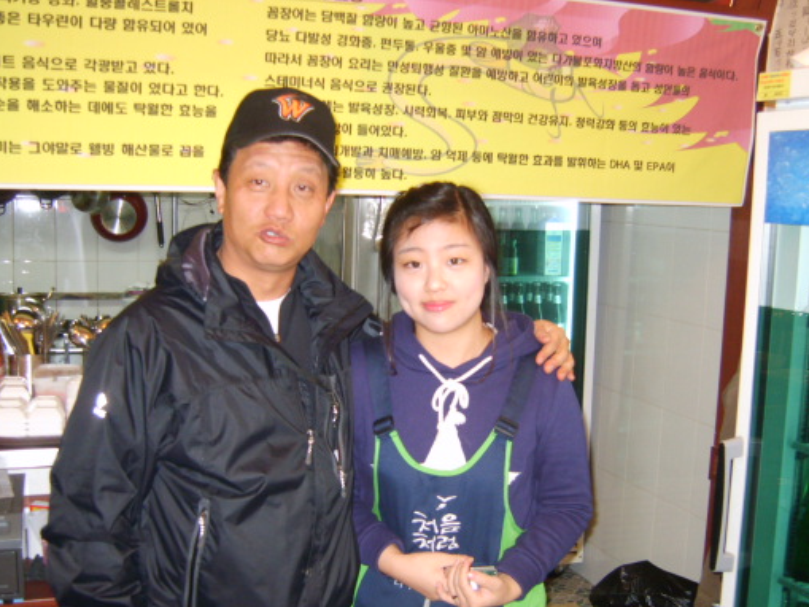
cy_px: 369
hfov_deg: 42.9
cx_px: 421
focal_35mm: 44
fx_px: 1029
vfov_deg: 32.8
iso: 133
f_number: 2.8
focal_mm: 7.4
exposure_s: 1/30
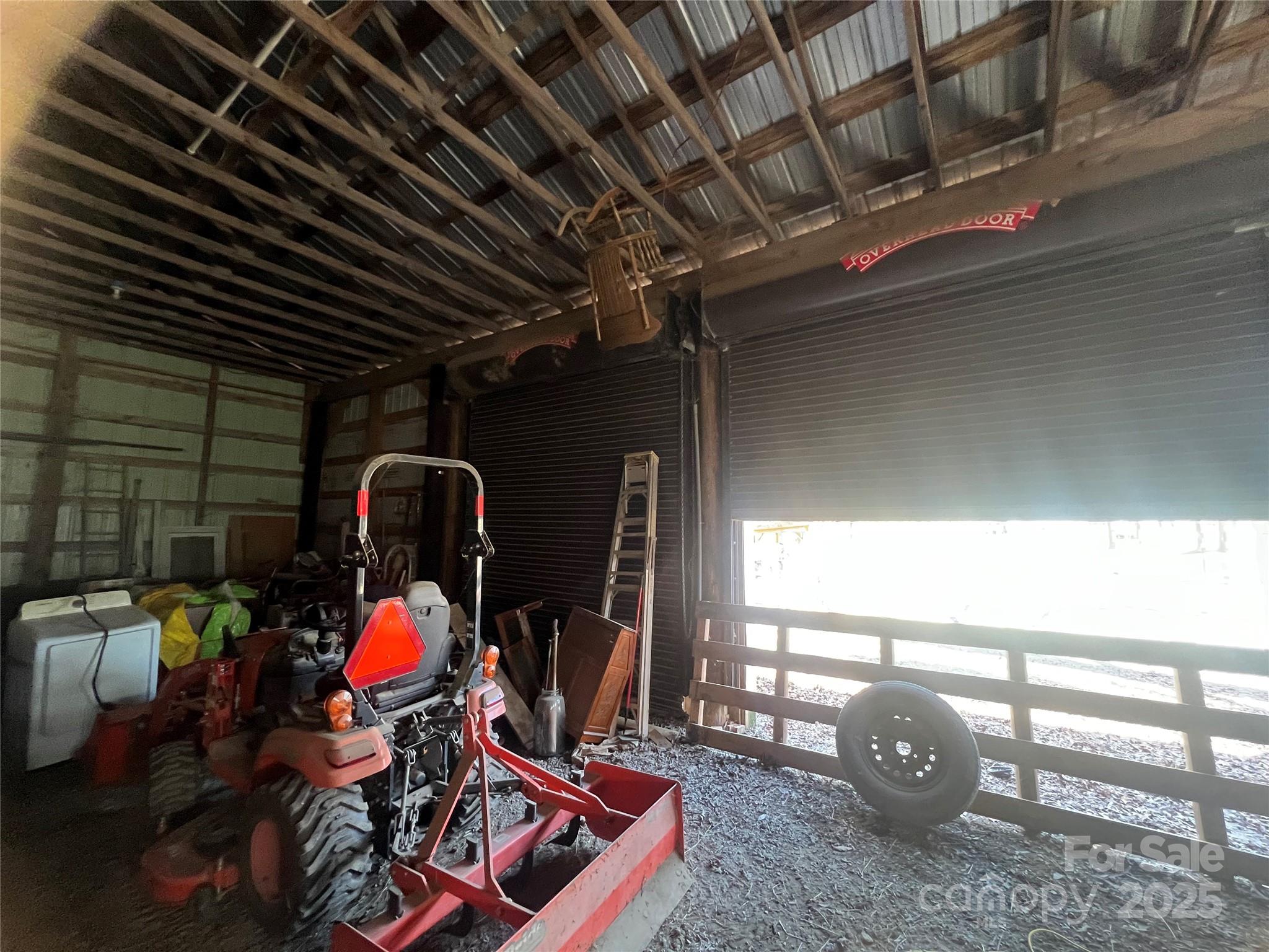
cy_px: 476
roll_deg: -0.9
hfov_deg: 106.2
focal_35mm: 13
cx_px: 634
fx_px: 477
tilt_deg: +7.0
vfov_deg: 89.9
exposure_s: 1/60
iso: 400
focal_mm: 1.57
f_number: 1.8
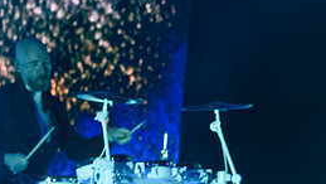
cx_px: 376
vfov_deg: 2.3
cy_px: 160
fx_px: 4549
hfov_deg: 4.1
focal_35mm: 526
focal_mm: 200
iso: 4000
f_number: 5.3
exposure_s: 1/250
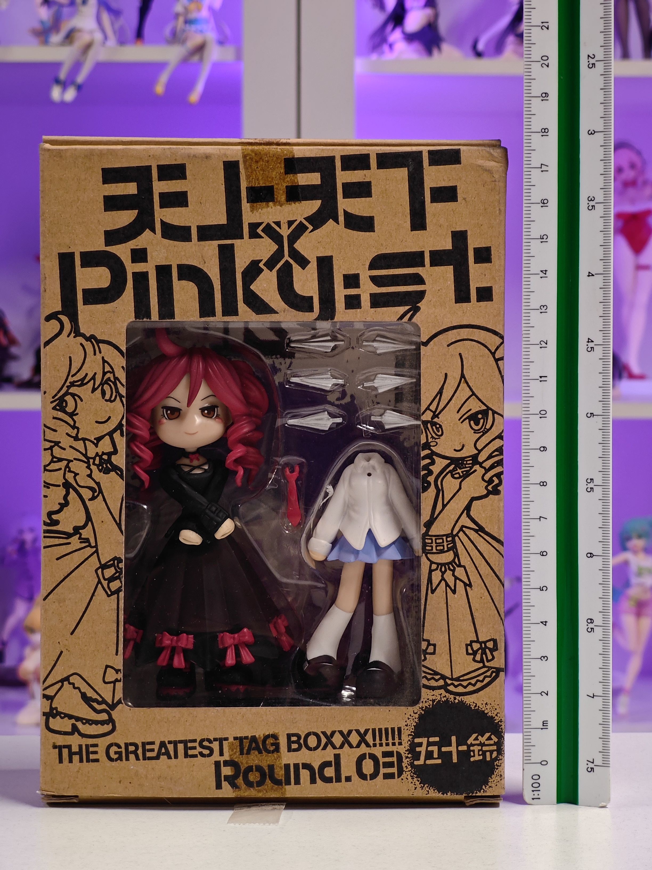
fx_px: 2009
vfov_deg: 24.4
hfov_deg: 18.4
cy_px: 435
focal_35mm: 80
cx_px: 326
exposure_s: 1/17.3
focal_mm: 7.48
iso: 400
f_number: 2.4
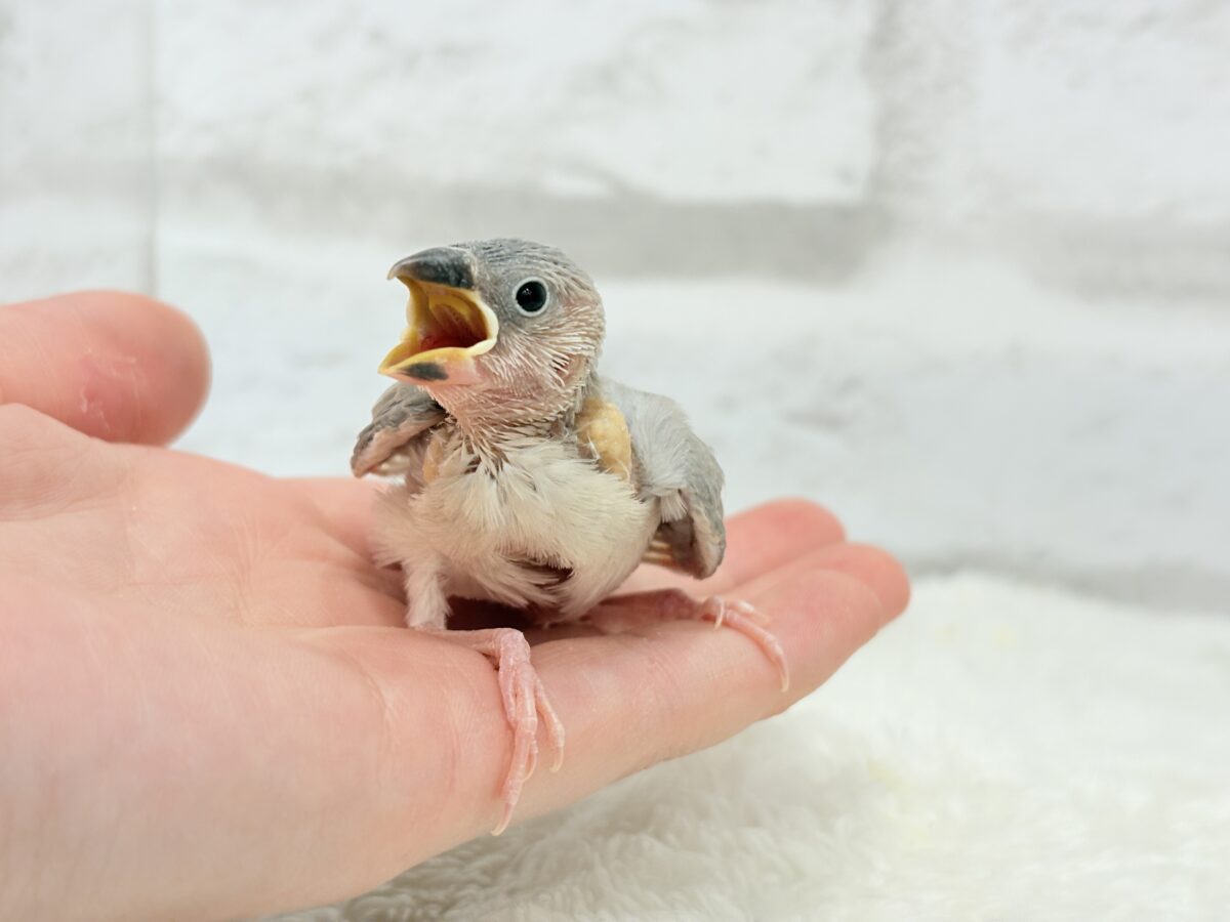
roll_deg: -1.8
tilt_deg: -7.0
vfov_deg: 28.0
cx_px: 615
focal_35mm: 52
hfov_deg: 36.8
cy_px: 461
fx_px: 1848
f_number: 1.6
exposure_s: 1/50
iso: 40
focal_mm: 5.96
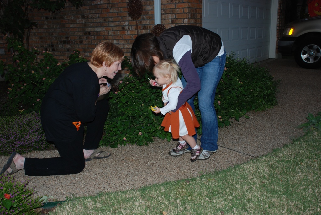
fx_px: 348
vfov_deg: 34.3
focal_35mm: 39
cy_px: 108
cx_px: 160
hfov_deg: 49.5
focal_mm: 26
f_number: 4
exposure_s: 1/60
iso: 200
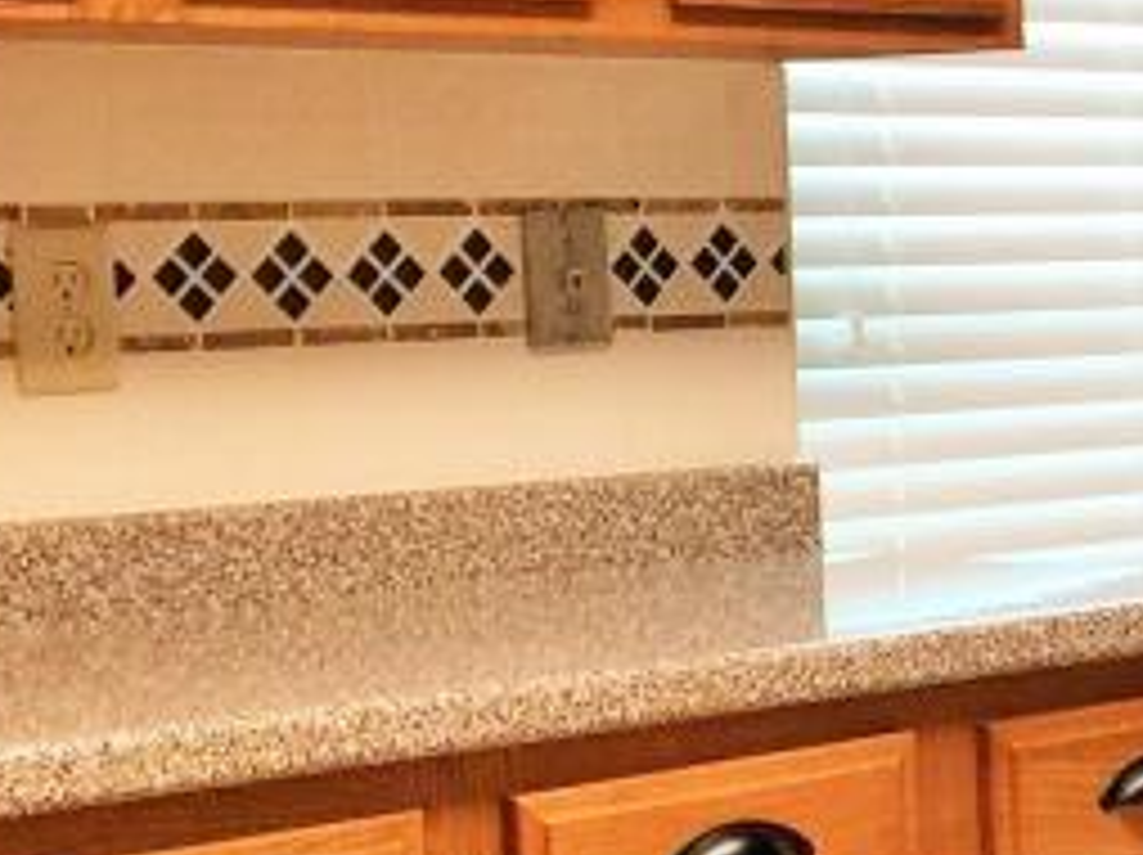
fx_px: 3860
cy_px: 490
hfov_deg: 15.0
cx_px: 1948
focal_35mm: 117
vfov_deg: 12.6
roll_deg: +0.1
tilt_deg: -5.5
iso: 50
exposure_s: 1/15
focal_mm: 4.15
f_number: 2.2
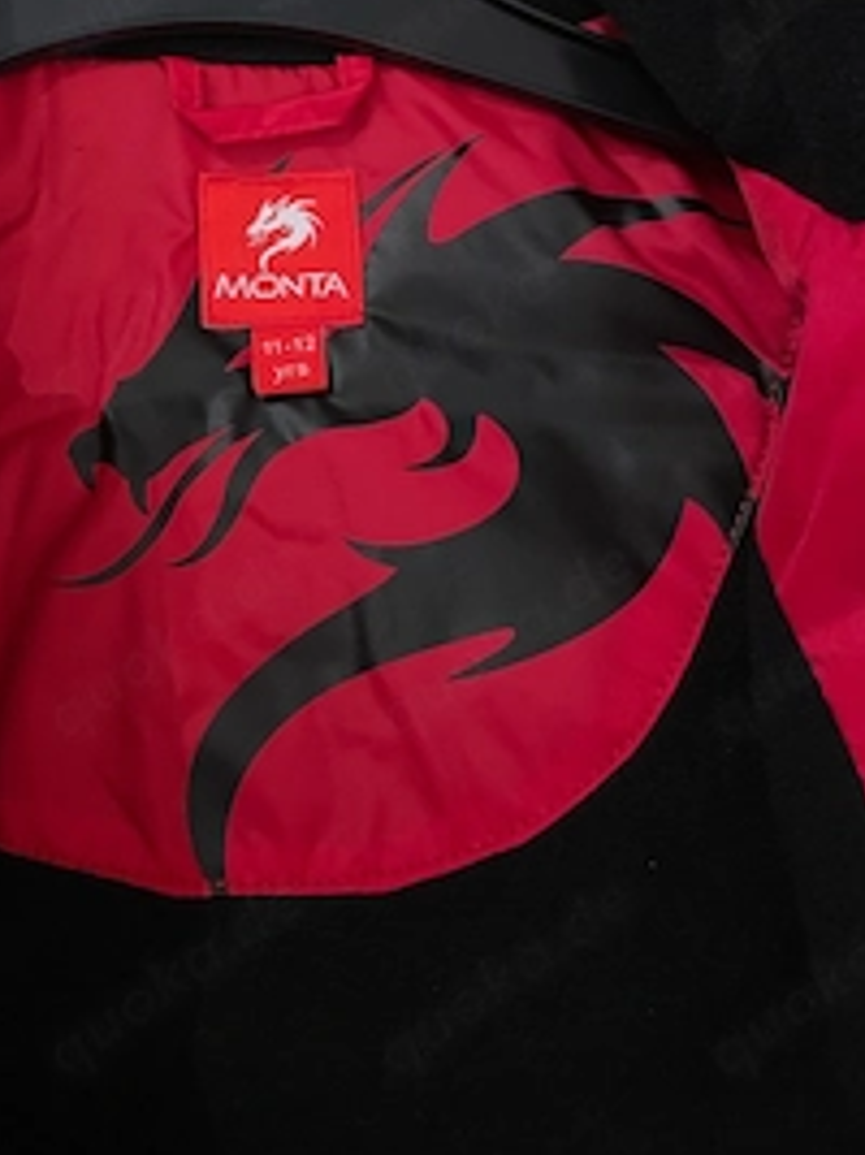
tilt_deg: -74.2
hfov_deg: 36.3
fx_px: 1300
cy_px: 350
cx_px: 268
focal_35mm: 39
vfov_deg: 46.8
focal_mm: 4.2
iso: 800
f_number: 1.6
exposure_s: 1/25
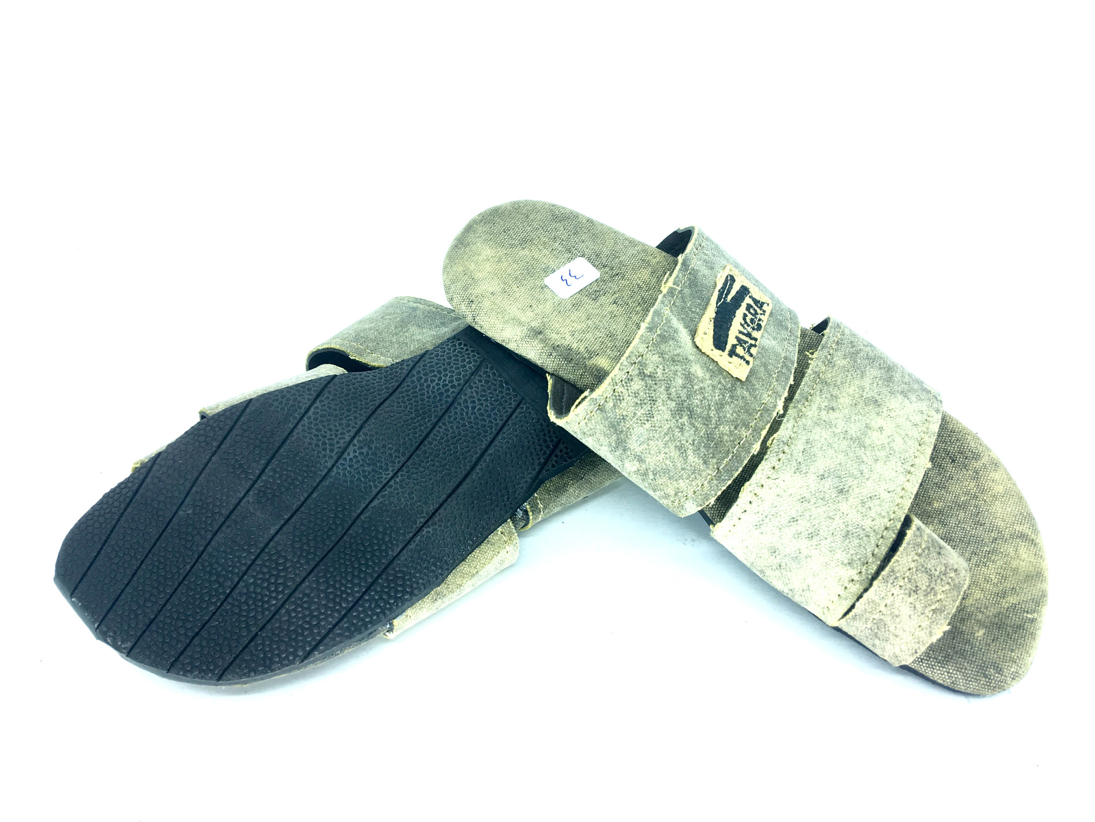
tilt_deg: -44.5
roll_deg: +3.2
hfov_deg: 61.7
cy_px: 411
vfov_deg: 48.2
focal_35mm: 29
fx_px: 917
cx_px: 548
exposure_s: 1/201
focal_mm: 4.15
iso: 25
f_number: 2.2
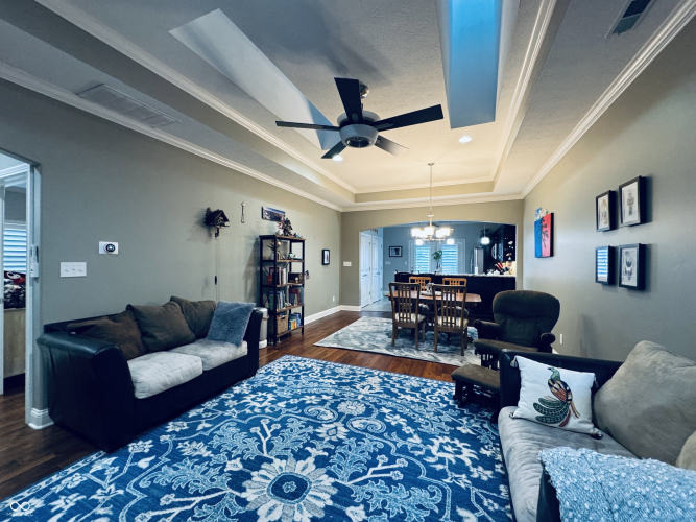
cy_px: 261
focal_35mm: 14
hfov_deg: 102.1
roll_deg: -0.4
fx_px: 281
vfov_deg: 85.7
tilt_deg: -0.6
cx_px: 348
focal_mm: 2.22
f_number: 2.2
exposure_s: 1/60
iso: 400
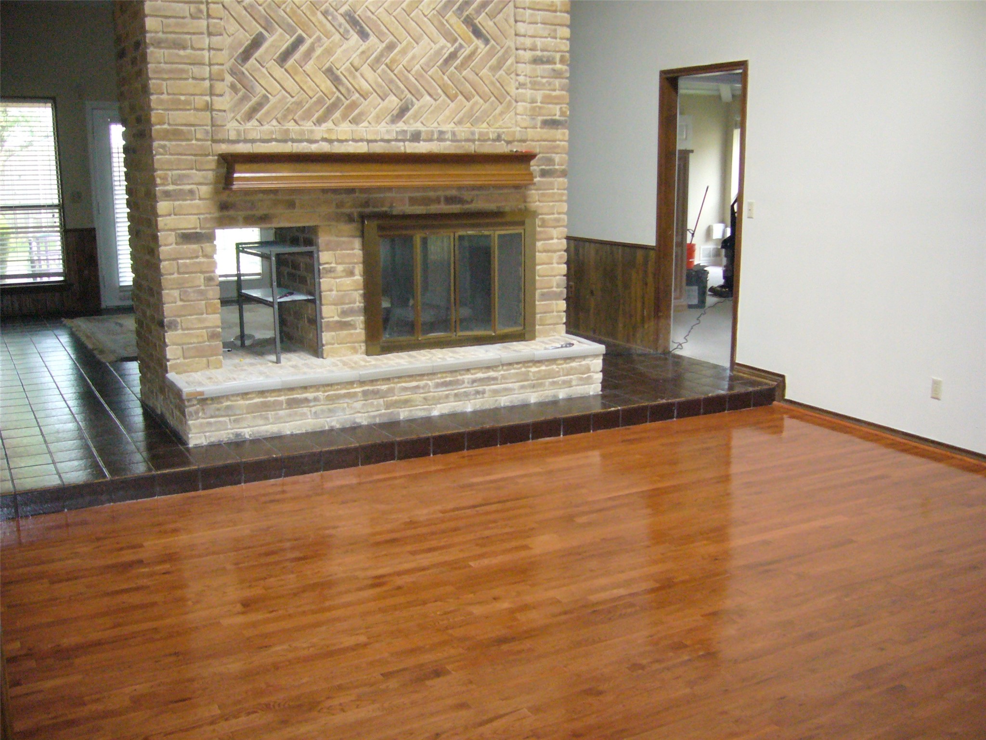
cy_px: 370
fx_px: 997
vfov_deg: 40.7
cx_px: 493
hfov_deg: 52.6
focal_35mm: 35
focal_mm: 5.8
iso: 320
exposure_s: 1/30
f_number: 2.8
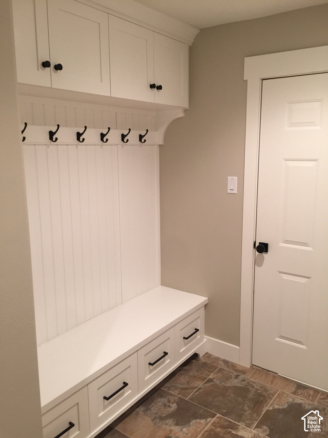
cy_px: 219
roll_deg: +0.5
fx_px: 366
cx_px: 164
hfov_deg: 48.2
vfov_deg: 61.7
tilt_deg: -9.9
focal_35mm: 29
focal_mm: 4.15
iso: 100
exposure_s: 1/15
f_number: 2.2
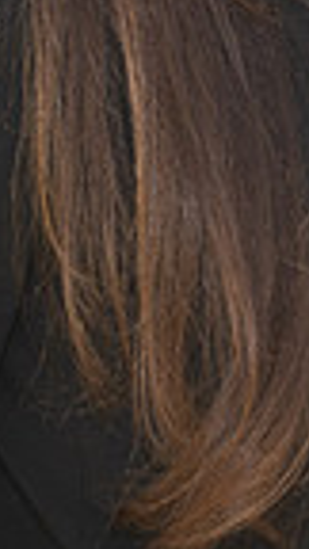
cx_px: 332
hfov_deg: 3.5
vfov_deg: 6.2
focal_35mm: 343
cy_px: -248
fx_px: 4996
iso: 400
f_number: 5.6
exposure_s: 1/100
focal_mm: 66
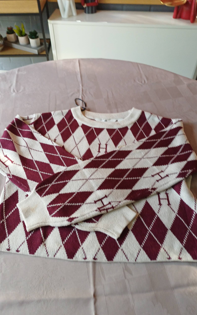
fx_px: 232
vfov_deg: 68.4
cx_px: 100
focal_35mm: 27
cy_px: 160
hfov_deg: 46.0
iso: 160
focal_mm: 4.65
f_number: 1.8
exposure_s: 1/50
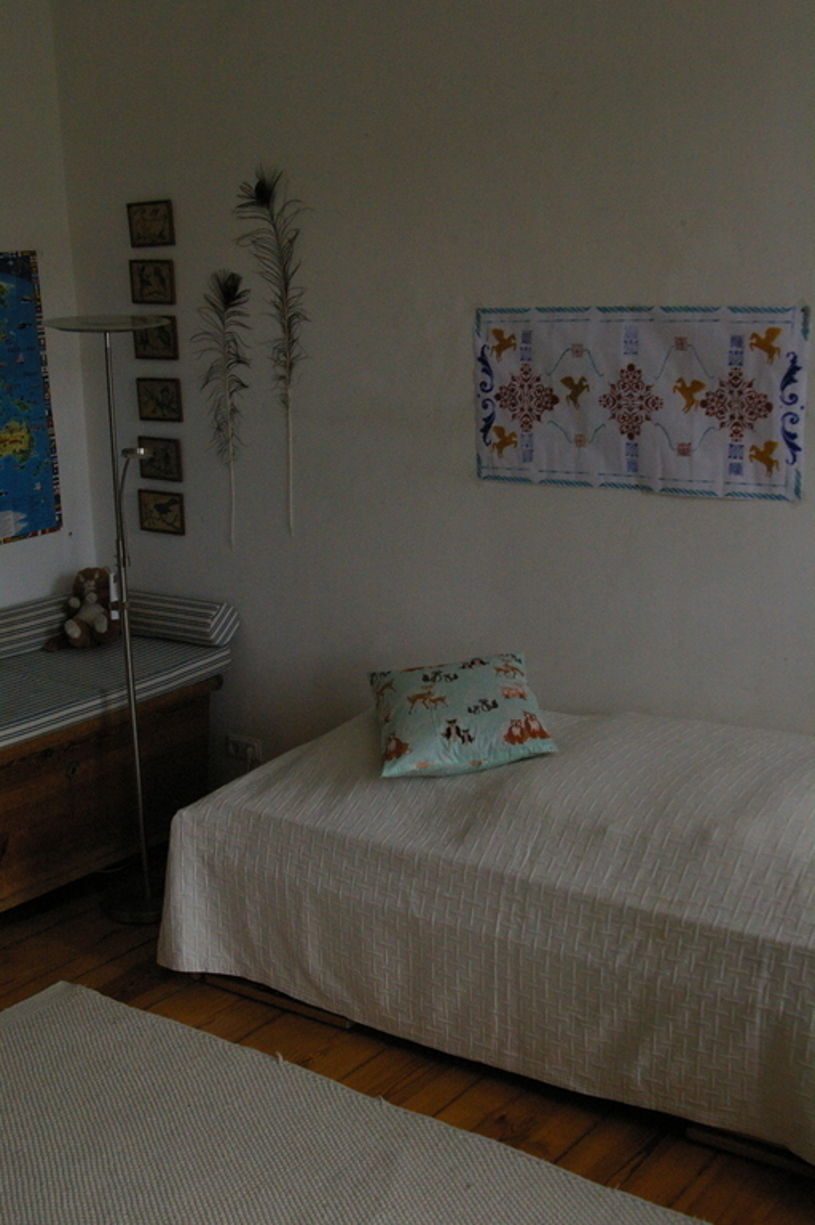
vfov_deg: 46.4
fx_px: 1428
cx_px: 408
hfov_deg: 31.9
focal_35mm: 42
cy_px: 612
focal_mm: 28
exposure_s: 1/90
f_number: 5.6
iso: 1600
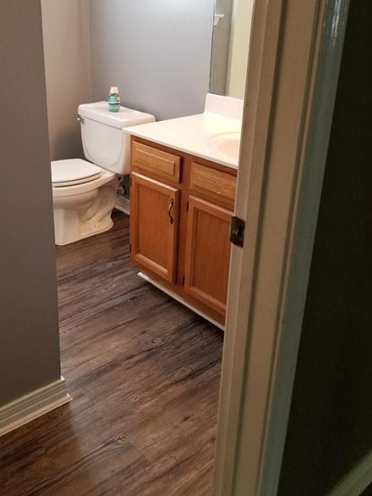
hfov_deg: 41.5
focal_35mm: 34
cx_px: 143
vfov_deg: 53.5
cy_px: 192
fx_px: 487
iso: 160
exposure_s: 1/60
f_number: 1.7
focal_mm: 4.3
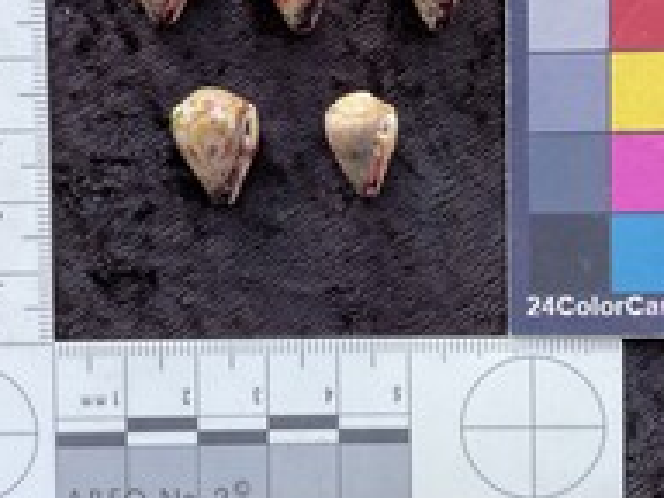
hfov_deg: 36.2
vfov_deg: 27.3
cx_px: 339
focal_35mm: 53
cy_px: 154
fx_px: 1017
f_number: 1.8
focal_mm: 3
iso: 50
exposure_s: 1/120
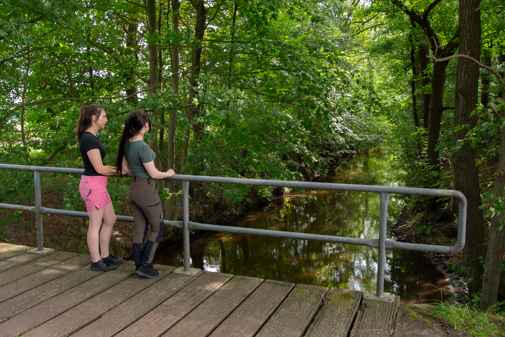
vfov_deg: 38.9
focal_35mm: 34
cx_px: 252
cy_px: 168
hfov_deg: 55.8
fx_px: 477
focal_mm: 23
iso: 400
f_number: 5
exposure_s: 1/160
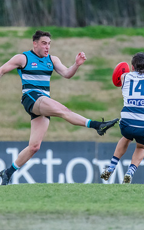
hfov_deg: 1.0
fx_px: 8342
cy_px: 76
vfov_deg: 1.6
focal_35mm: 1330
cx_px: 61
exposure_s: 1/2000
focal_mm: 600
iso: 4500
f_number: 6.3
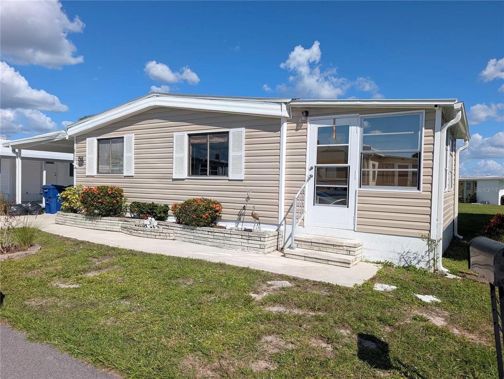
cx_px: 252
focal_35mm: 24
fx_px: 350
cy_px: 190
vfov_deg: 56.9
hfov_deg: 71.5
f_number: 1.68
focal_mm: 6.9
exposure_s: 1/1972
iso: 24
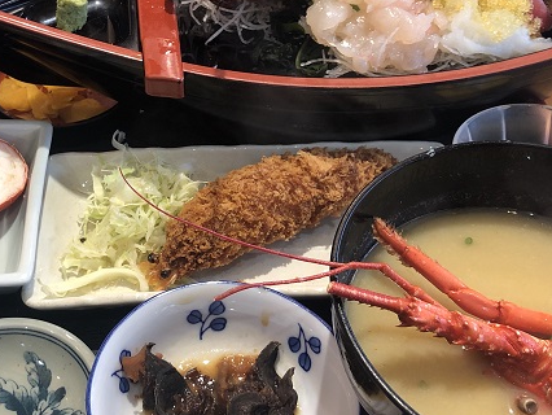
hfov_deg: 35.7
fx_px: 846
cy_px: 159
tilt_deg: -45.1
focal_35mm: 53
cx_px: 174
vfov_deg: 27.5
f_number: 1.8
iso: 40
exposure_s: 1/24
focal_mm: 4
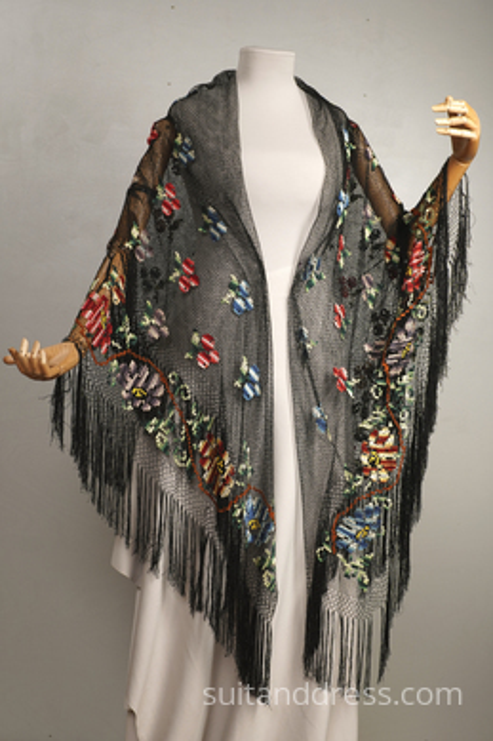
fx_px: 987
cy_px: 370
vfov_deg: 41.1
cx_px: 246
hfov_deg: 28.1
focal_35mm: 48
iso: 320
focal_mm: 32
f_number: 8
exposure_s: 1/15
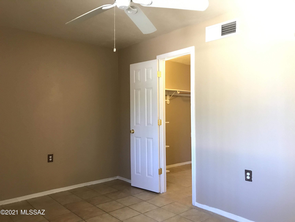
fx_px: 239
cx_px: 148
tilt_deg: -0.6
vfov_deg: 49.7
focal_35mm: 28
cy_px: 111
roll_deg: +1.9
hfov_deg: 63.4
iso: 100
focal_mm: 3.99
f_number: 1.8
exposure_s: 1/13
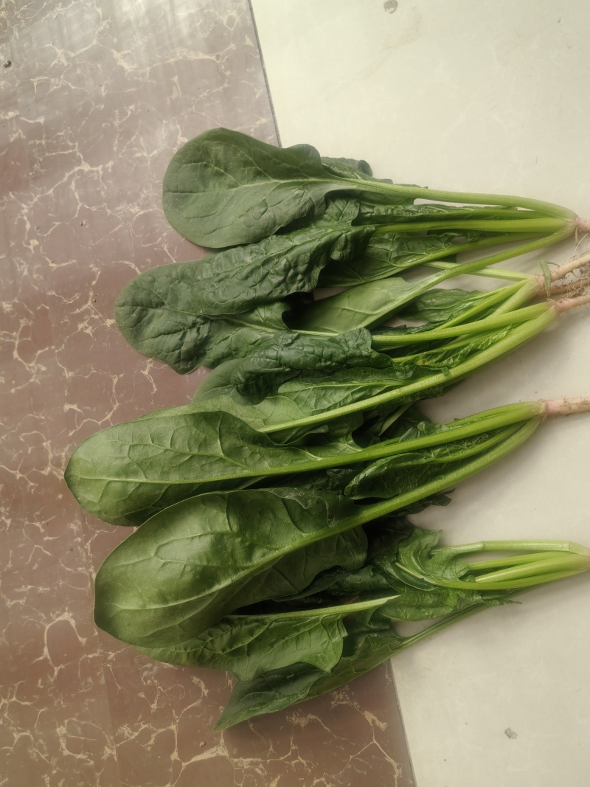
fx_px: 614
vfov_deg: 65.3
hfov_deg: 51.3
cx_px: 295
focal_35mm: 27
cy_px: 394
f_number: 2
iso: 50
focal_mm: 5.72
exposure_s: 1/791
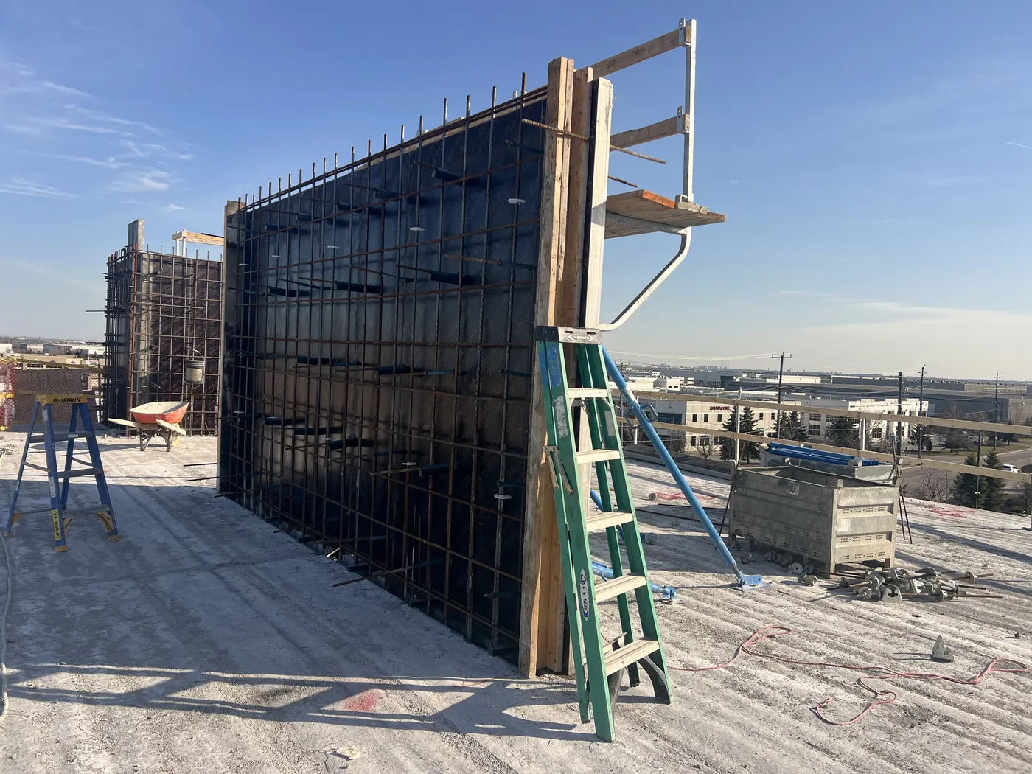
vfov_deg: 53.1
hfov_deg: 67.3
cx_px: 516
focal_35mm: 26
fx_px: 775
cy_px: 387
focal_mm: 5.7
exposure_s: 1/4115
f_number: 1.5
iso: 50
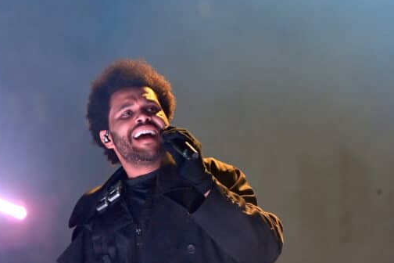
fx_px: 6676
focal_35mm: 610
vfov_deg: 2.3
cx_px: 139
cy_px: 193
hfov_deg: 3.4
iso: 4000
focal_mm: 400
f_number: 5.6
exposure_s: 1/320
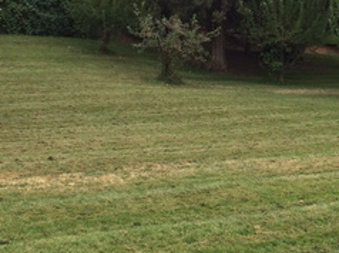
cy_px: 16
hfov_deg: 25.0
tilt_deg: -1.7
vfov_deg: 18.5
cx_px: 184
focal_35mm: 78
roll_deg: +1.1
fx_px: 763
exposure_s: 1/339
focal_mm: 4.15
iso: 32
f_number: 2.2
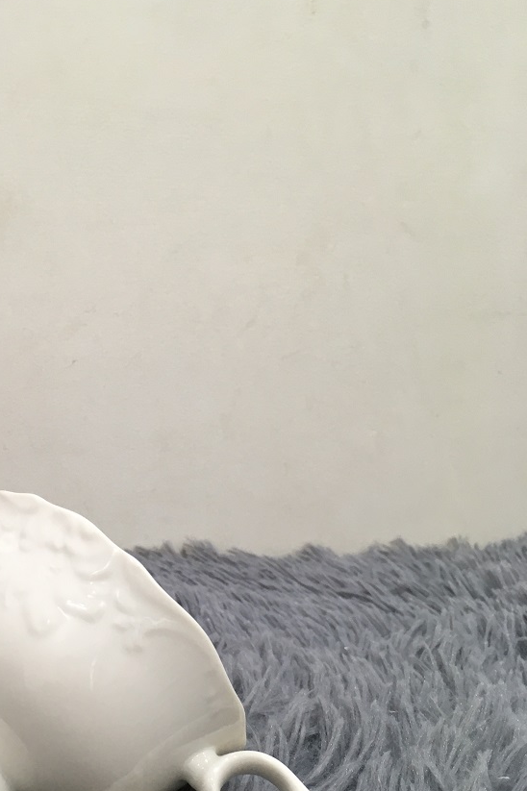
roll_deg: -0.3
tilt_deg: -10.9
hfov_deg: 29.7
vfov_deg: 44.0
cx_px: 98
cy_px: 516
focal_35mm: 44
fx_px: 967
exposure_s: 1/33
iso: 80
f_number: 2.2
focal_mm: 4.15
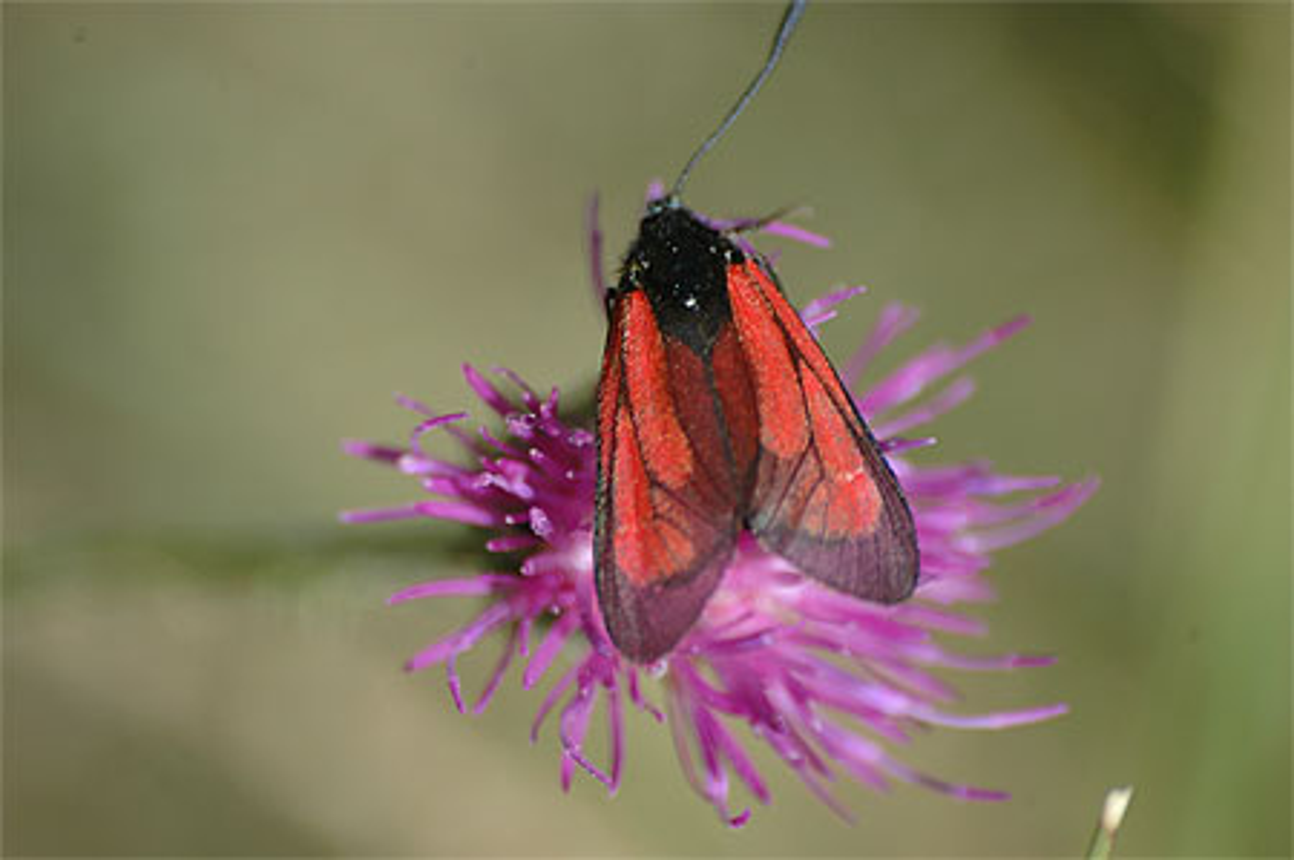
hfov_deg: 4.6
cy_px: 430
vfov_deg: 3.0
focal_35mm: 450
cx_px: 647
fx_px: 16157
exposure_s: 1/400
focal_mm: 300
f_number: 5.6
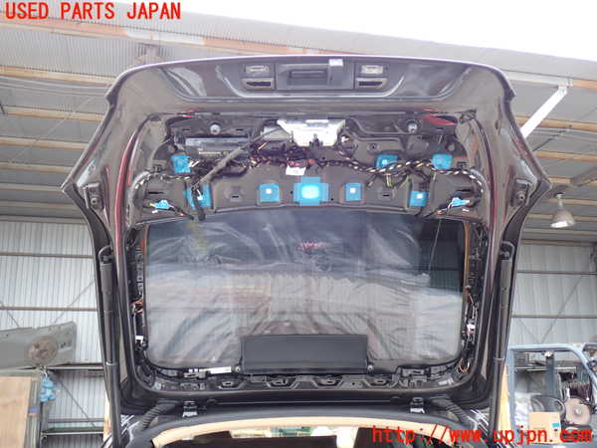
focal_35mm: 38
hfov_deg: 49.0
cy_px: 224
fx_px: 655
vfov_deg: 37.7
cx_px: 298
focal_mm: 6.83
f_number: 2.7
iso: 100
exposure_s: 1/100
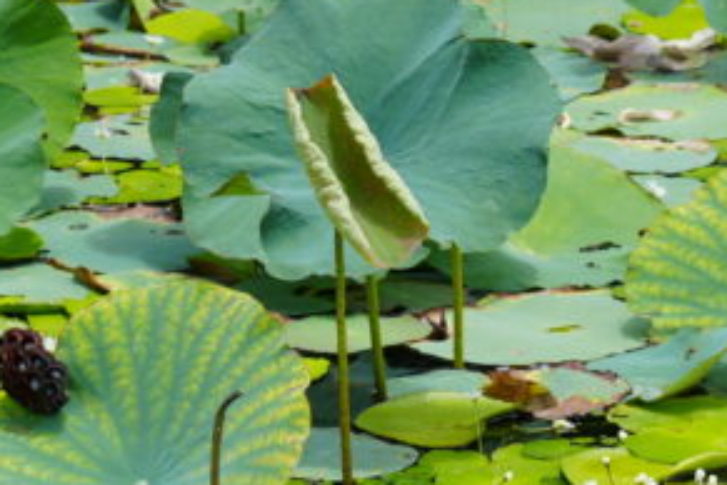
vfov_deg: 3.7
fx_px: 7451
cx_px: 470
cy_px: -19
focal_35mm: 369
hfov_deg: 5.6
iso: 100
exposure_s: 1/250
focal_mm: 105
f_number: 8
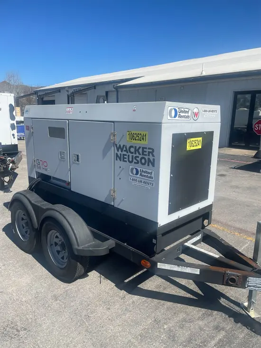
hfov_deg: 53.1
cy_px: 174
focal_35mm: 26
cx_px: 130
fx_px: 261
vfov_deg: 67.3
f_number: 1.6
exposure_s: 1/5291
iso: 50
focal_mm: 4.2
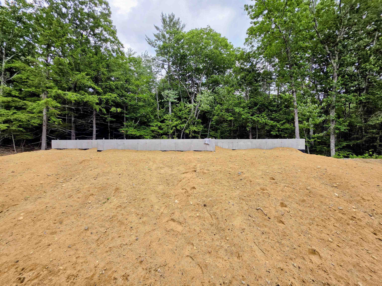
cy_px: 143
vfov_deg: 89.9
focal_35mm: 13
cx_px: 191
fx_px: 143
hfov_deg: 106.2
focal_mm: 2.2
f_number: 1.9
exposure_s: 1/978
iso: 40
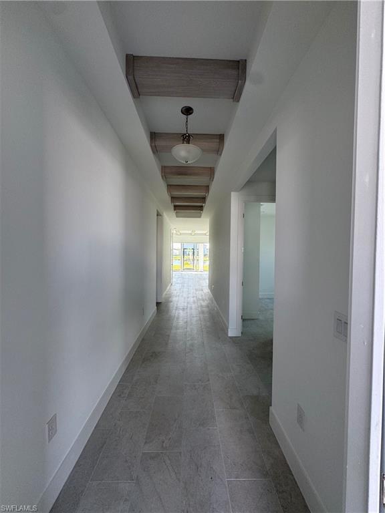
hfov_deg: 85.7
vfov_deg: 102.1
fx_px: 208
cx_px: 192
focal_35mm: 14
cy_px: 256
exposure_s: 1/99
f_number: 2.2
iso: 80
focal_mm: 2.22
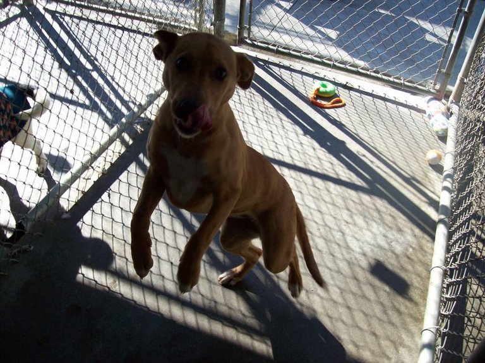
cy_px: 182
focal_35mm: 36
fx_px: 504
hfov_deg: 51.4
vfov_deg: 39.6
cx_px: 242
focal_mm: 6
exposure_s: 1/256
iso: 80
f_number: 2.7
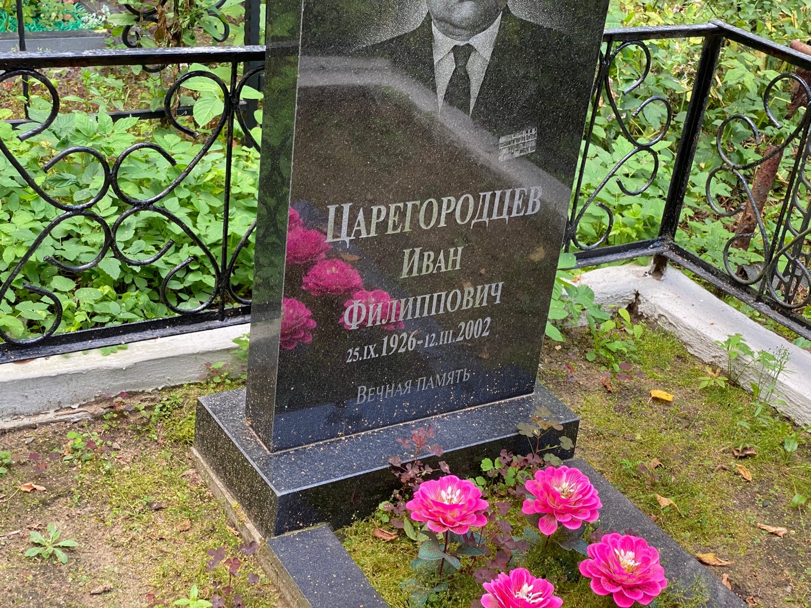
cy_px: 304
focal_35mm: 52
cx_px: 406
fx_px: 1218
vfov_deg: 28.0
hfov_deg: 36.8
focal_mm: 6
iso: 80
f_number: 2
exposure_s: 1/121
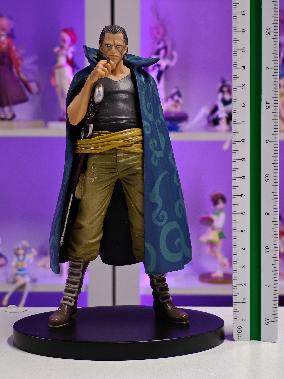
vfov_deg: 24.4
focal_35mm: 80
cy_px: 190
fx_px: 875
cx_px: 142
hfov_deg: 18.4
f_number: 2.4
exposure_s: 1/18.9
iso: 400
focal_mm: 7.48
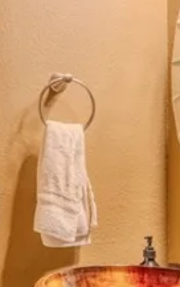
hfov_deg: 19.5
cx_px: -32
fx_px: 494
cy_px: 145
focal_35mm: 63
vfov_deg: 32.4
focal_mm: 16
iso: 800
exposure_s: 1/80
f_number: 7.1
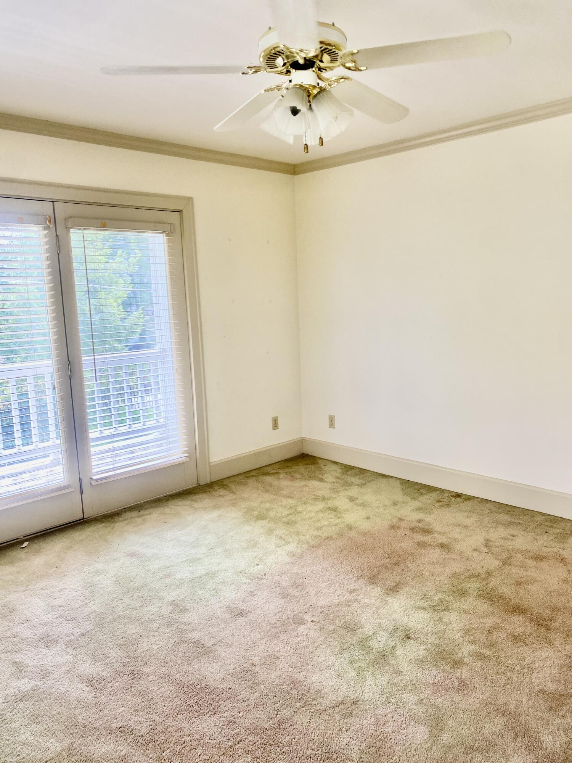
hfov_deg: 53.1
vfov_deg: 67.3
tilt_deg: -8.7
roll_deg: +1.9
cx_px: 286
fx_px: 573
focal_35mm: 26
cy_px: 382
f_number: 1.8
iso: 80
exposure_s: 1/60
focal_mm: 4.25
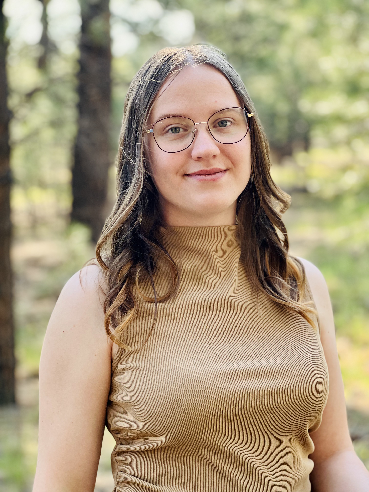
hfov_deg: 19.1
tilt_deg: -6.1
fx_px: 1094
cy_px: 246
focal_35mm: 77
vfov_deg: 25.3
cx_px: 184
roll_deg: +0.3
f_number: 2.8
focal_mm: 9
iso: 64
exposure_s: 1/121
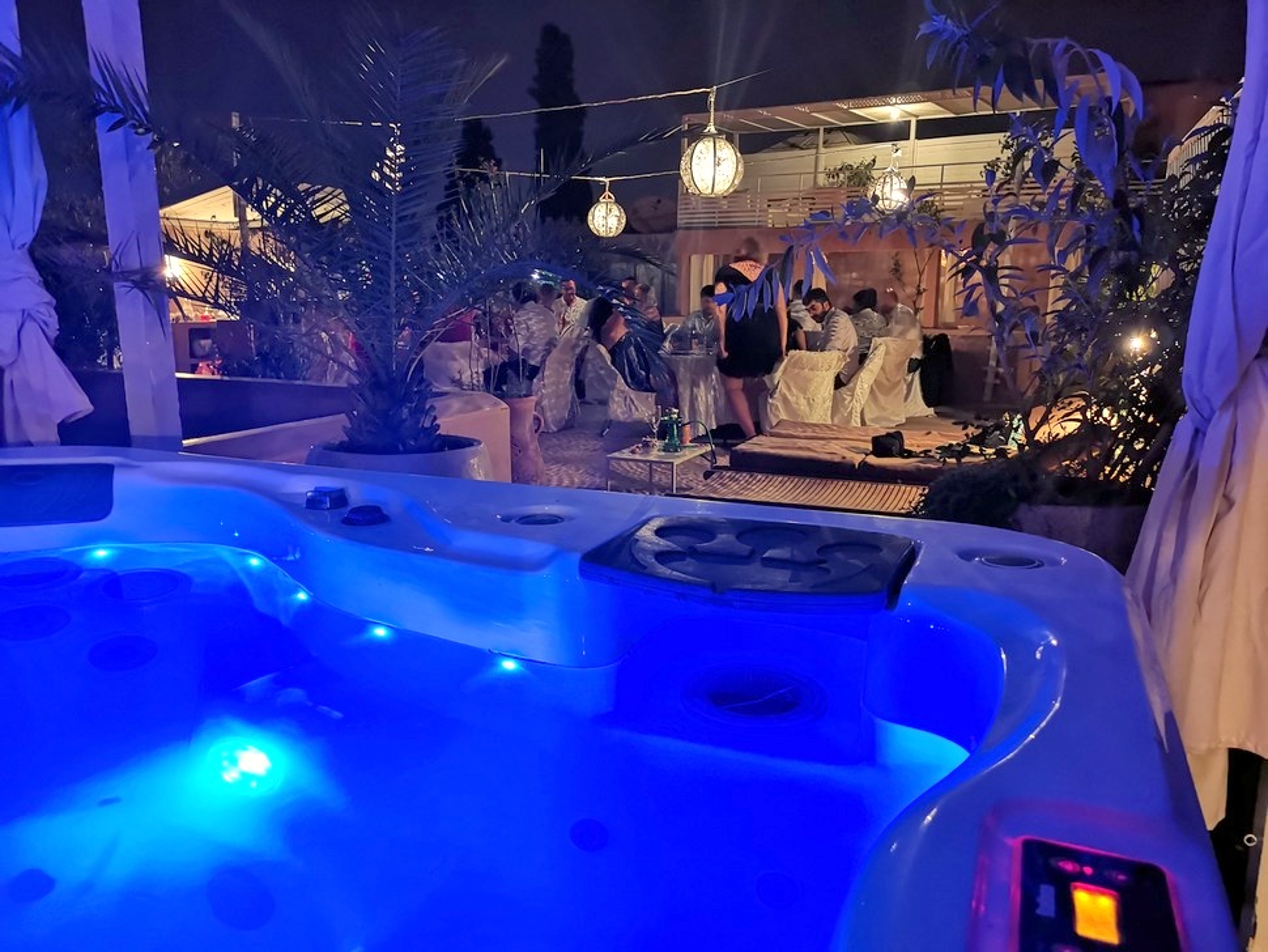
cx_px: 634
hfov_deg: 65.3
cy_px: 476
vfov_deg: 51.4
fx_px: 989
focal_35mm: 27
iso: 800
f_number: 1.8
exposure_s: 4
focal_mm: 3.95
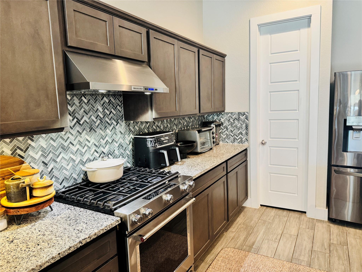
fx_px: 251
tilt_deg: -7.5
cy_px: 136
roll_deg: +2.1
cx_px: 181
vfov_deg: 56.8
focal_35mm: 24
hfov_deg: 71.6
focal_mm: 6.76
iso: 250
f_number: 1.78
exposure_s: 1/60
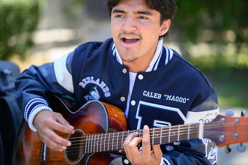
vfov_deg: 16.1
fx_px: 586
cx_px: 124
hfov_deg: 23.9
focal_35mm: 85
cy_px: 82
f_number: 1.8
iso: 100
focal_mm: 85
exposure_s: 1/400
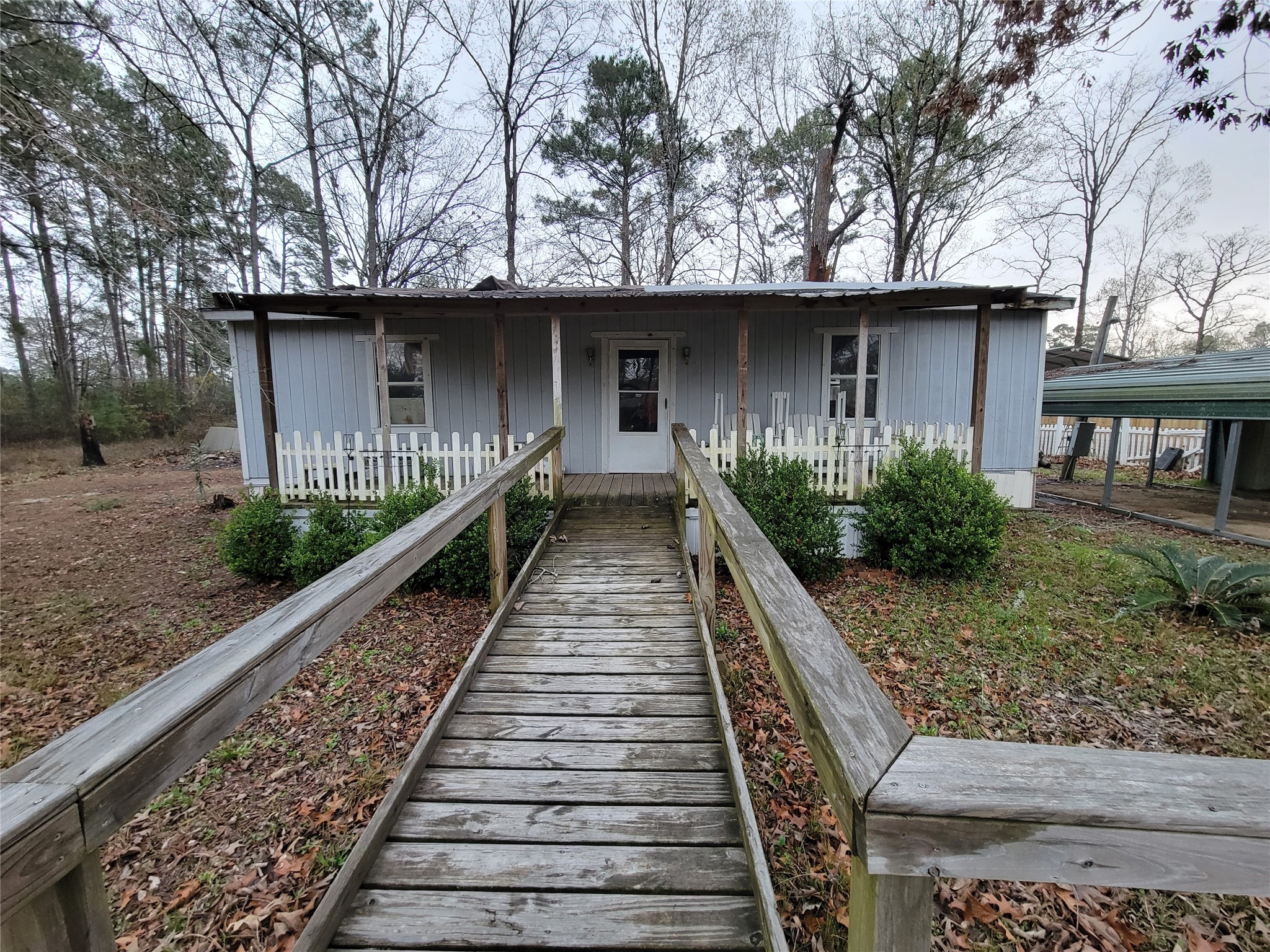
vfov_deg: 89.9
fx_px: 477
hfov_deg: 106.2
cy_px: 476
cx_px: 635
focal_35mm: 13
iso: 200
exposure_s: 1/60
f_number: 2.2
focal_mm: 2.2
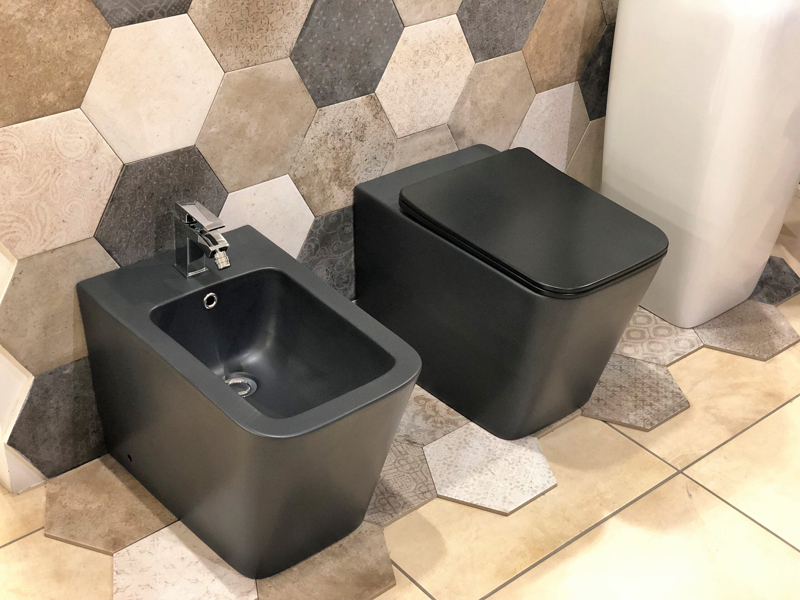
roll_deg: -4.1
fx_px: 1202
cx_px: 400
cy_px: 300
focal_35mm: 52
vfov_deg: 28.0
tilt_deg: -32.3
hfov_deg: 36.8
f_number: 2.4
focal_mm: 6
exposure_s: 1/25
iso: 160
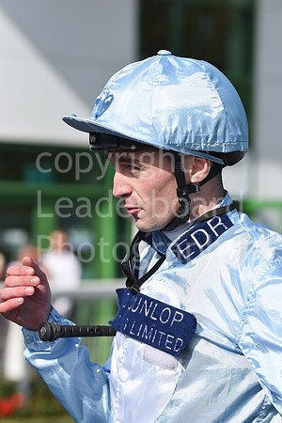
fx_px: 1762
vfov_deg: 13.7
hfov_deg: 9.1
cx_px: 141
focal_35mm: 150
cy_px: 212
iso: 400
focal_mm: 150
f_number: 5.6
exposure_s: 1/3200
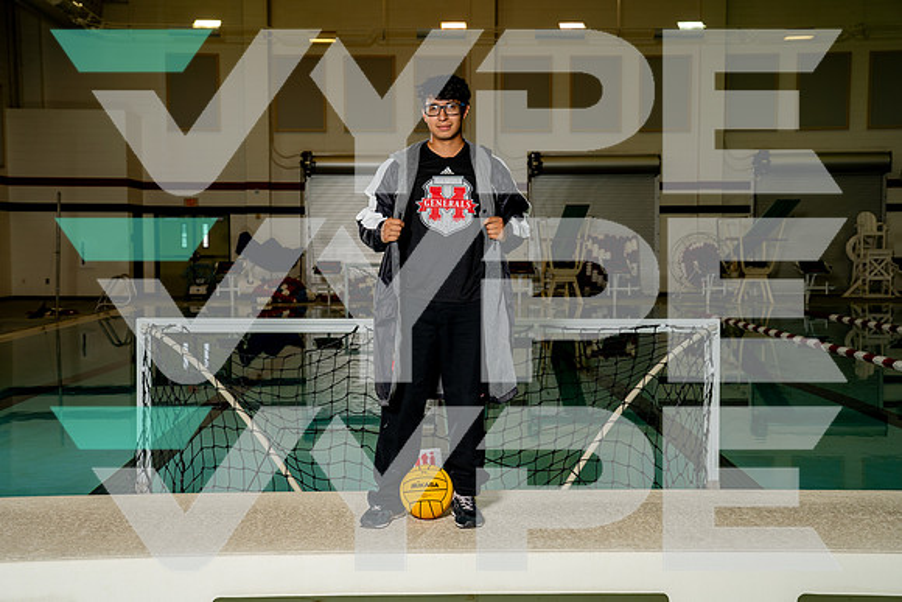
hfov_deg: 38.1
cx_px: 451
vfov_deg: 25.9
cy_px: 301
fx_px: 1307
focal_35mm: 52
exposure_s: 1/250
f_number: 5.6
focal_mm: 51
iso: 100
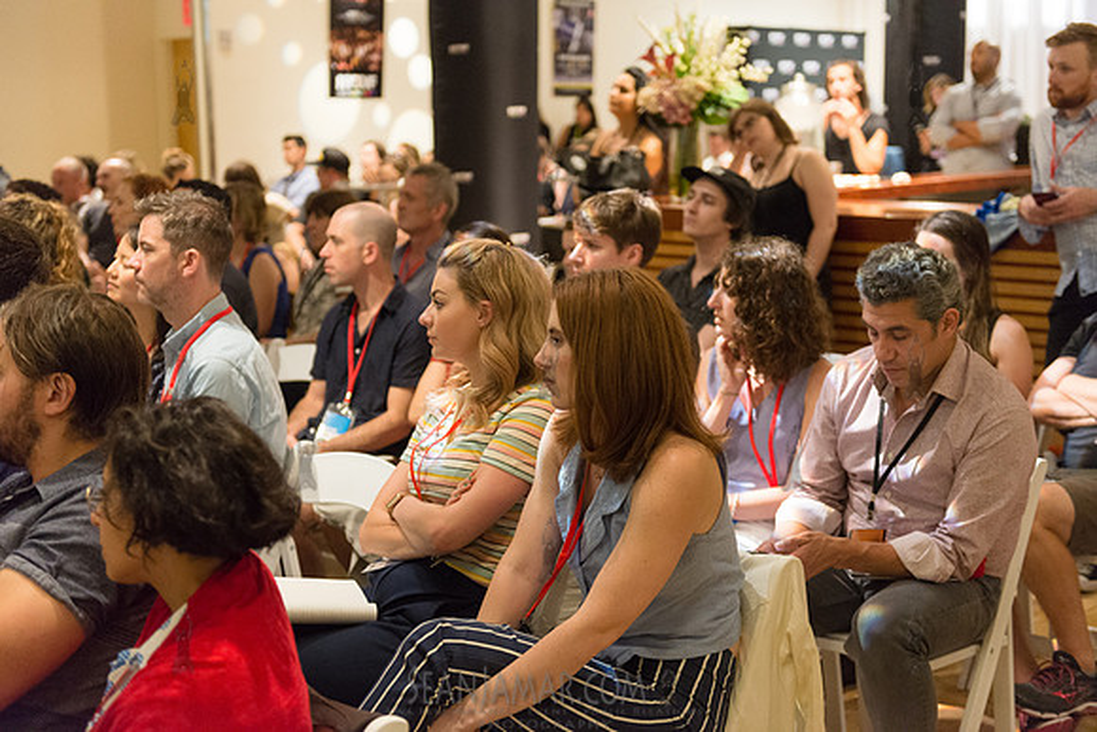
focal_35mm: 50
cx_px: 548
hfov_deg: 39.6
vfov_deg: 27.0
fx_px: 1524
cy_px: 366
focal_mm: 50
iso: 4000
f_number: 2.8
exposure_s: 1/200
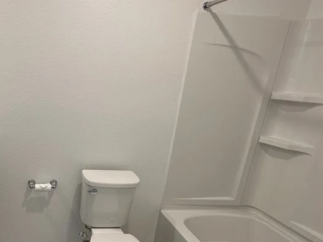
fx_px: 252
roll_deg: -3.1
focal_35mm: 27
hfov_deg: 59.7
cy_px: 143
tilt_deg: -15.5
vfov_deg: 51.1
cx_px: 60
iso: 160
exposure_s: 1/120
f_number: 2.2
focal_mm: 2.22
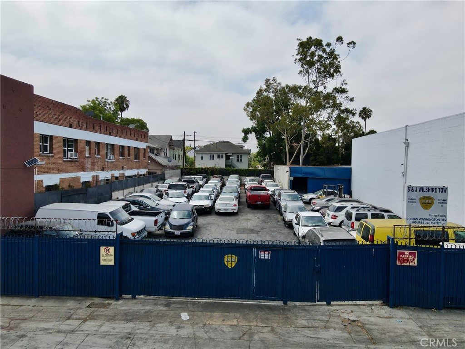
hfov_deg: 71.6
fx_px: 322
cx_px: 232
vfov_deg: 56.8
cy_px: 174
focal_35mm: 24
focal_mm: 4.5
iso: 100
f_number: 2.8
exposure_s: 1/1000
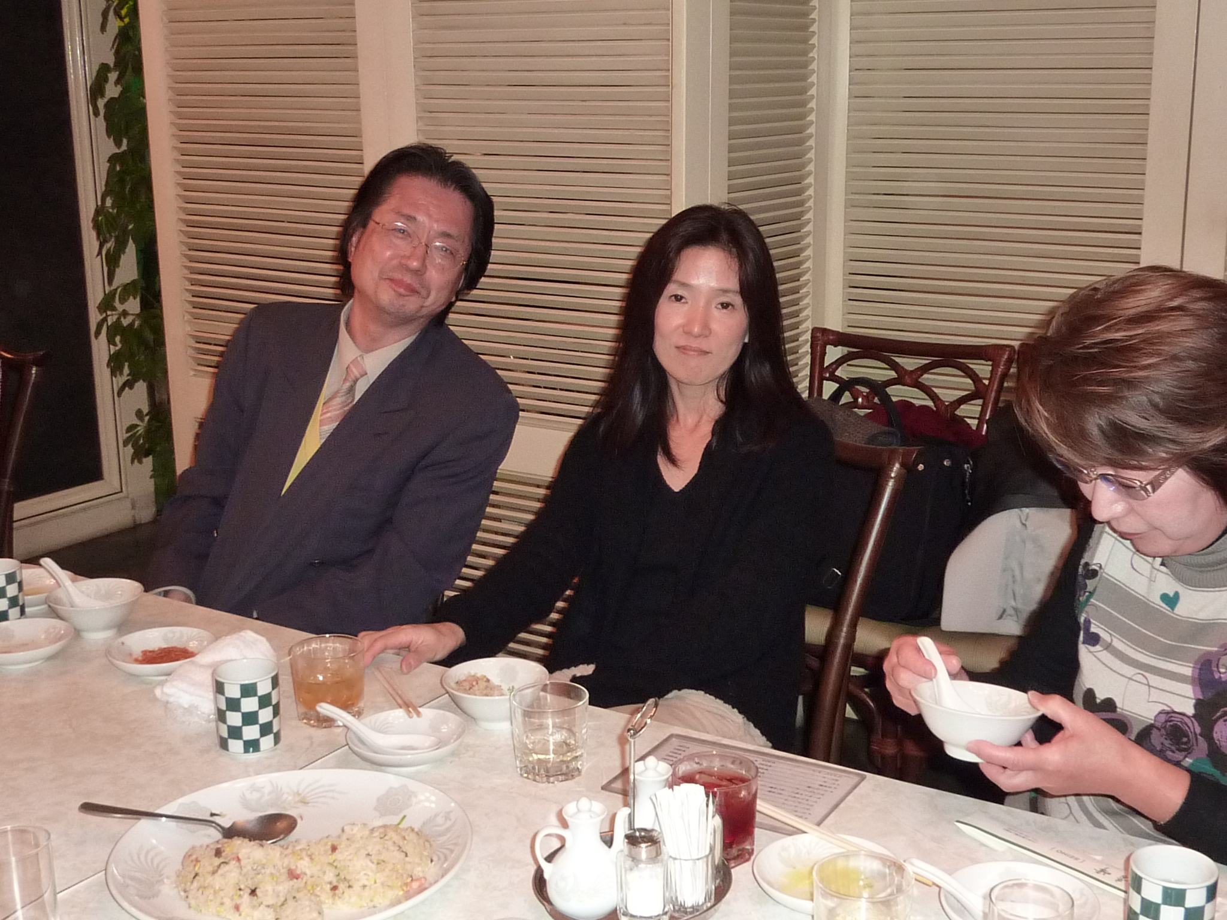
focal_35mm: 43
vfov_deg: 33.6
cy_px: 460
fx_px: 1524
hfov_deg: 43.9
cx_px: 614
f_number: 3.3
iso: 250
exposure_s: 1/30
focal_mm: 4.1
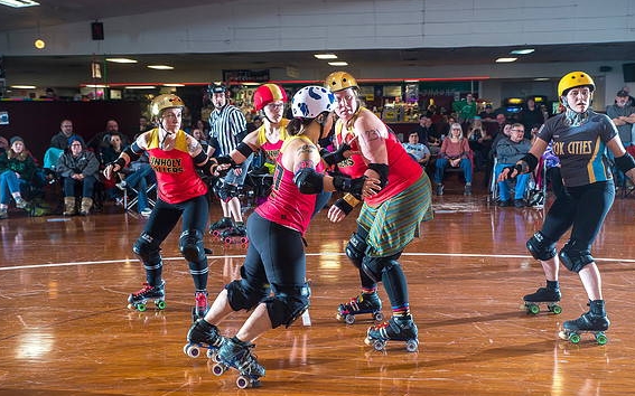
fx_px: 830
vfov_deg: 26.8
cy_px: 205
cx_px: 321
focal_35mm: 48
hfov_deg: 41.8
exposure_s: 1/160
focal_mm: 46
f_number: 5.6
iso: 800
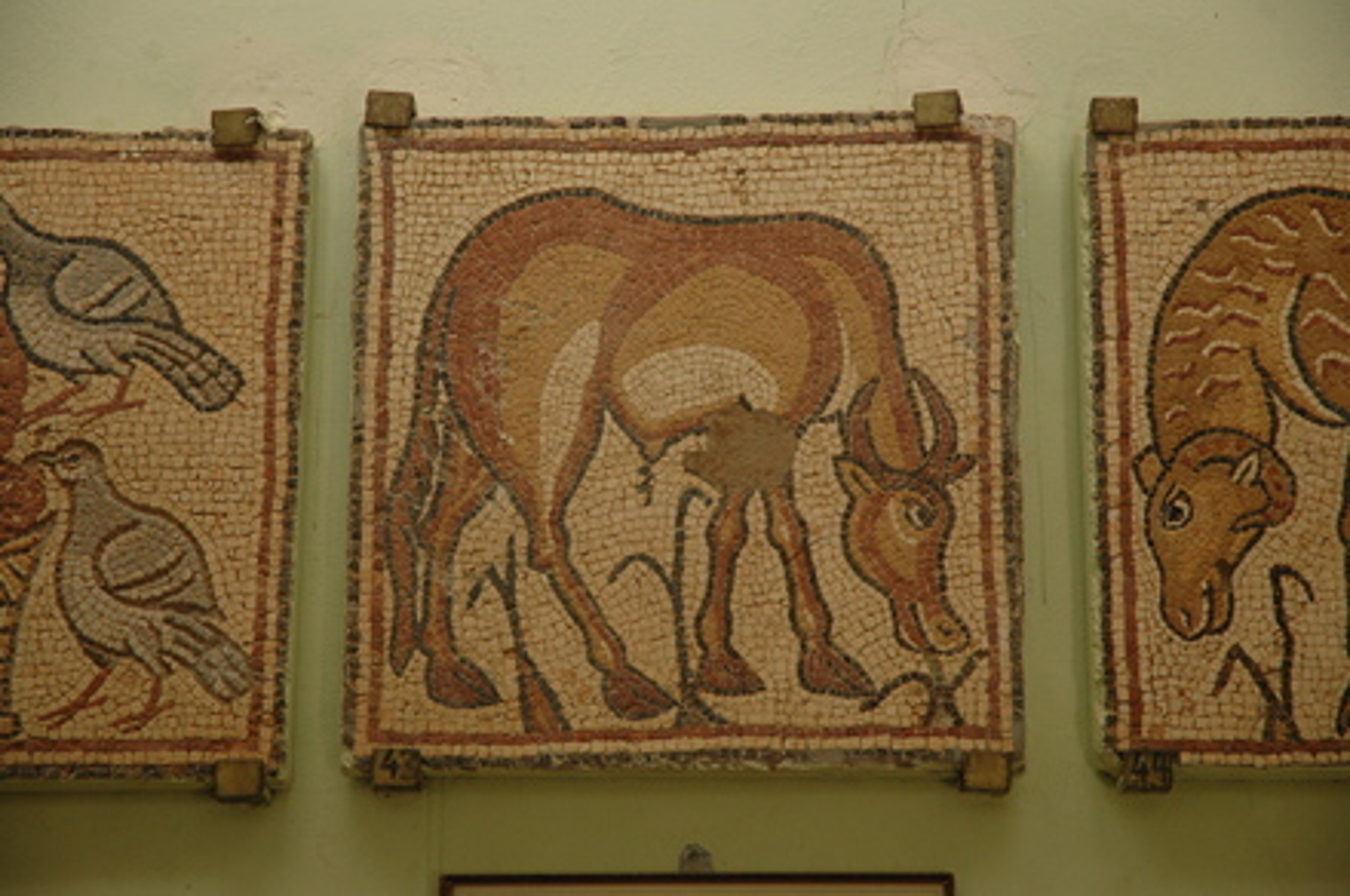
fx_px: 3932
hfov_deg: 19.5
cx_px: 675
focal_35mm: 105
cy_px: 448
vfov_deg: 13.0
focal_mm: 70
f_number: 4.5
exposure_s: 1/80
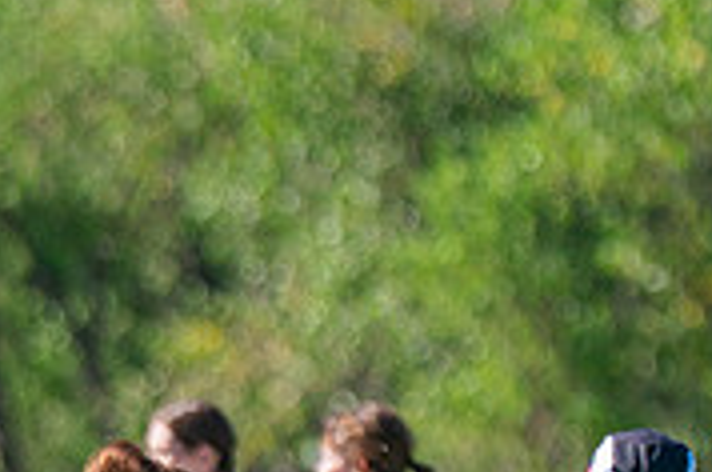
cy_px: 925
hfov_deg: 1.9
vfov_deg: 1.2
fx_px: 21953
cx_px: 256
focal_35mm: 1112
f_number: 3.5
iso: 400
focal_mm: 200
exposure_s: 1/3200
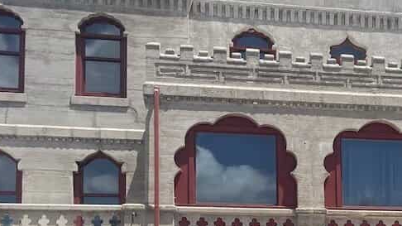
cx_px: 366
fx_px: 746
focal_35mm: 70
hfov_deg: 28.9
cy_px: 278
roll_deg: +3.8
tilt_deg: +6.0
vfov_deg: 16.4
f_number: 1.6
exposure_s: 1/3205
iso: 32
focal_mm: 4.2
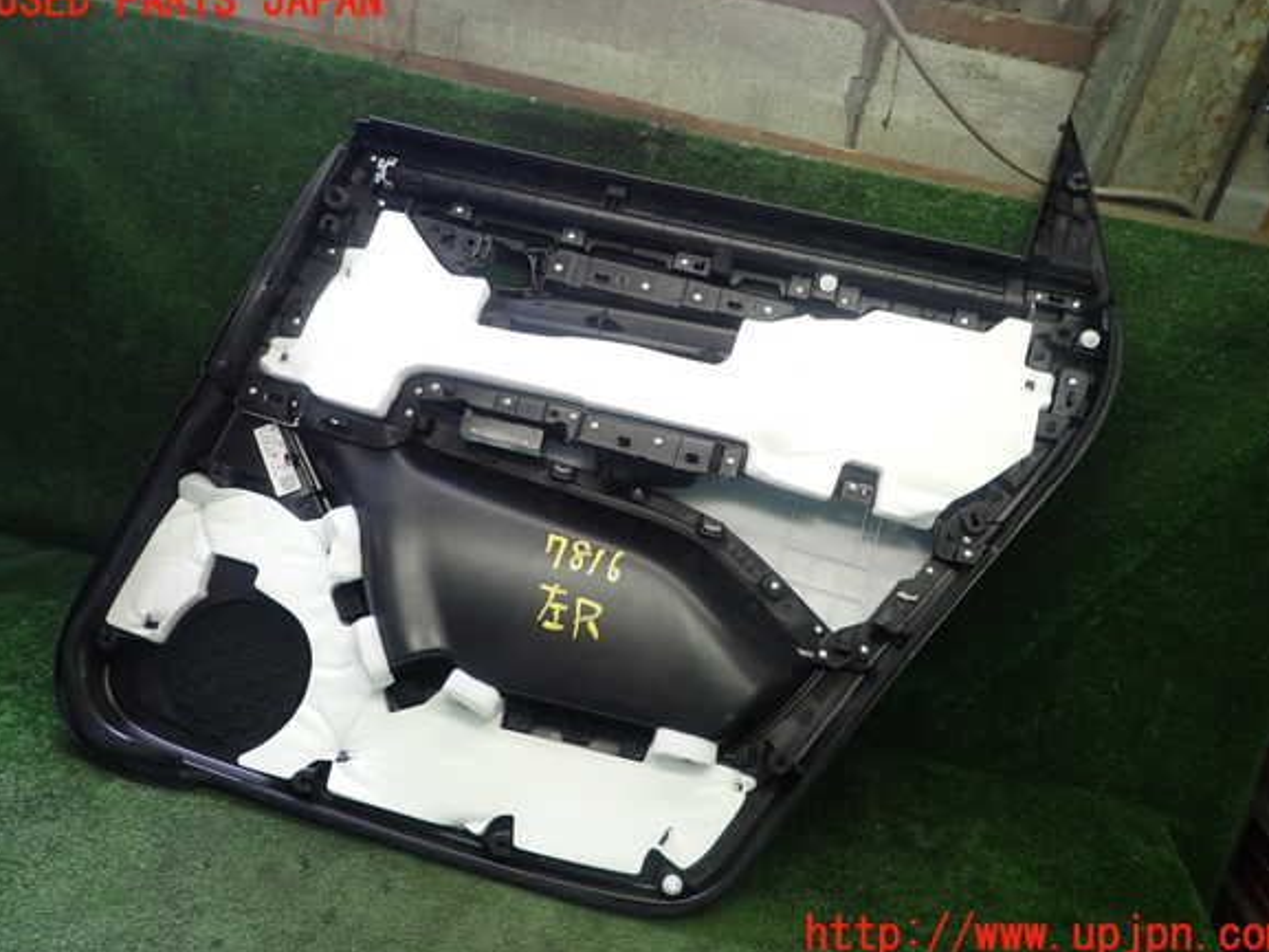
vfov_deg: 53.1
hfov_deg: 67.3
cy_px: 468
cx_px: 642
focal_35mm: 26
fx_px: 953
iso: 200
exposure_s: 1/100
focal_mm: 4.5
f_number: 2
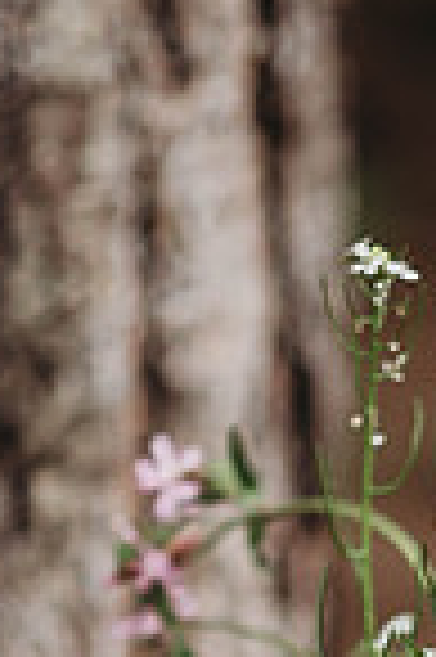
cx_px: 499
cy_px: 752
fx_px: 4771
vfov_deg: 7.8
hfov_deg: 5.2
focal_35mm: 262
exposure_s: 1/800
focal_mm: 85
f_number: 1.8
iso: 200
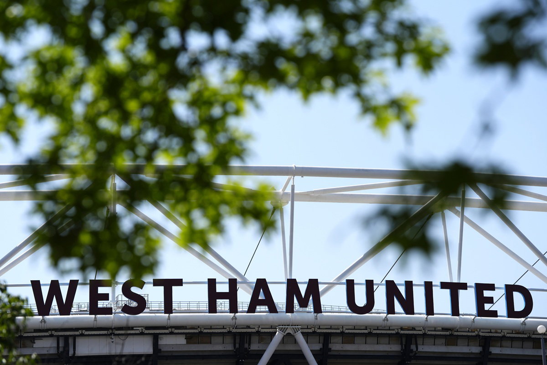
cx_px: 274
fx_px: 1717
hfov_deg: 18.1
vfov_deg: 12.1
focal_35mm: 113
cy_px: 182
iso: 250
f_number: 4
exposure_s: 1/4000
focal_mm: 113
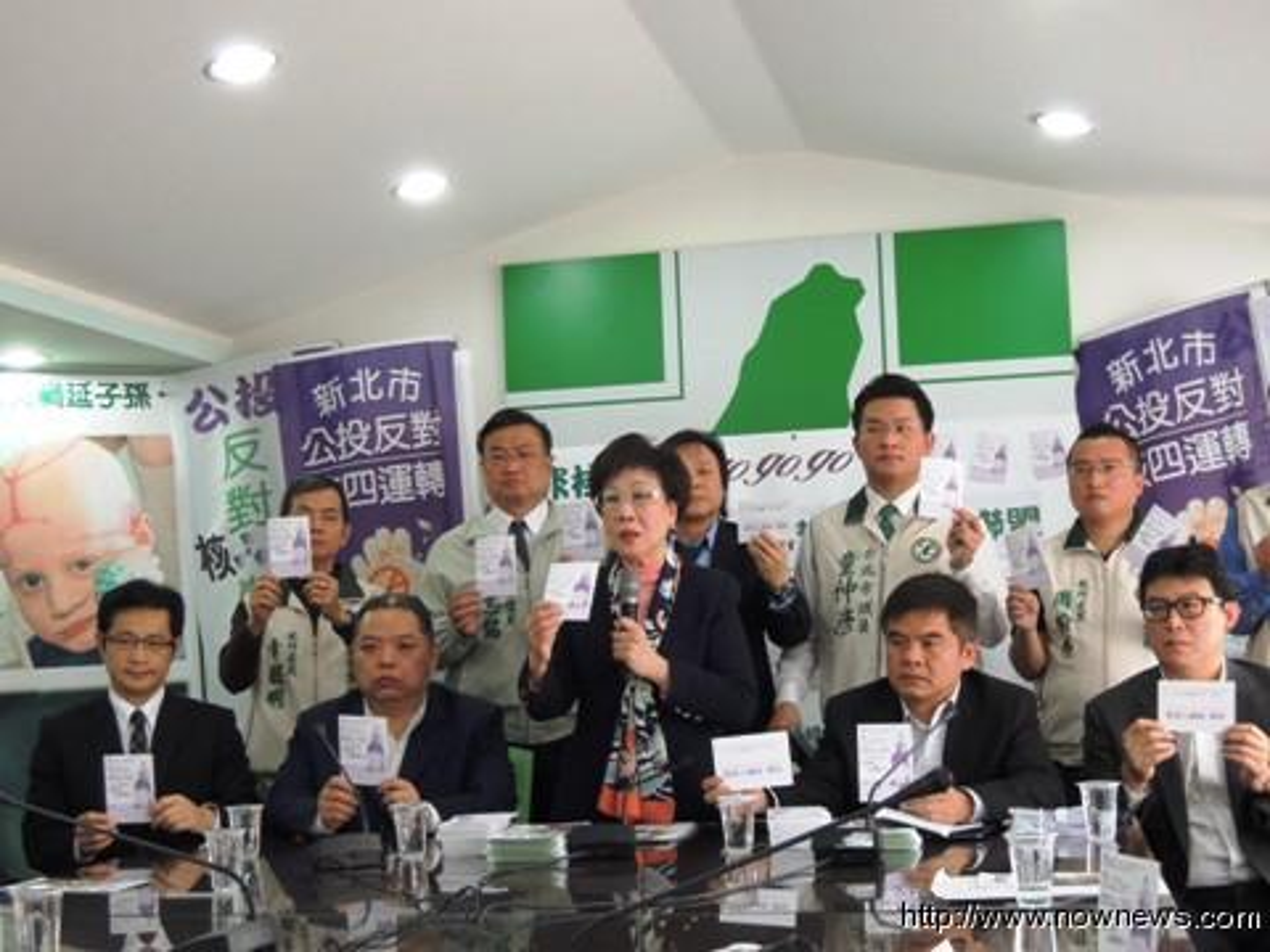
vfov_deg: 29.1
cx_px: 635
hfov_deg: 38.2
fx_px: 1834
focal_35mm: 50
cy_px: 476
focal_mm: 9
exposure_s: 1/40
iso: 400
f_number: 3.7
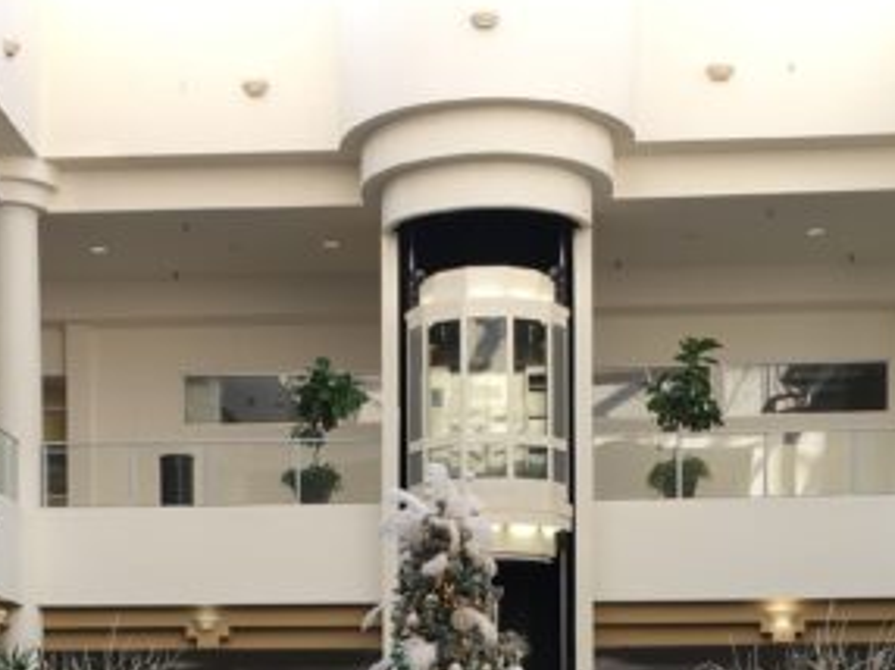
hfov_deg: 25.0
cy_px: 808
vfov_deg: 17.9
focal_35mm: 78
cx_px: 379
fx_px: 2015
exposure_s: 1/40
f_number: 2.2
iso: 25
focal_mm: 4.15
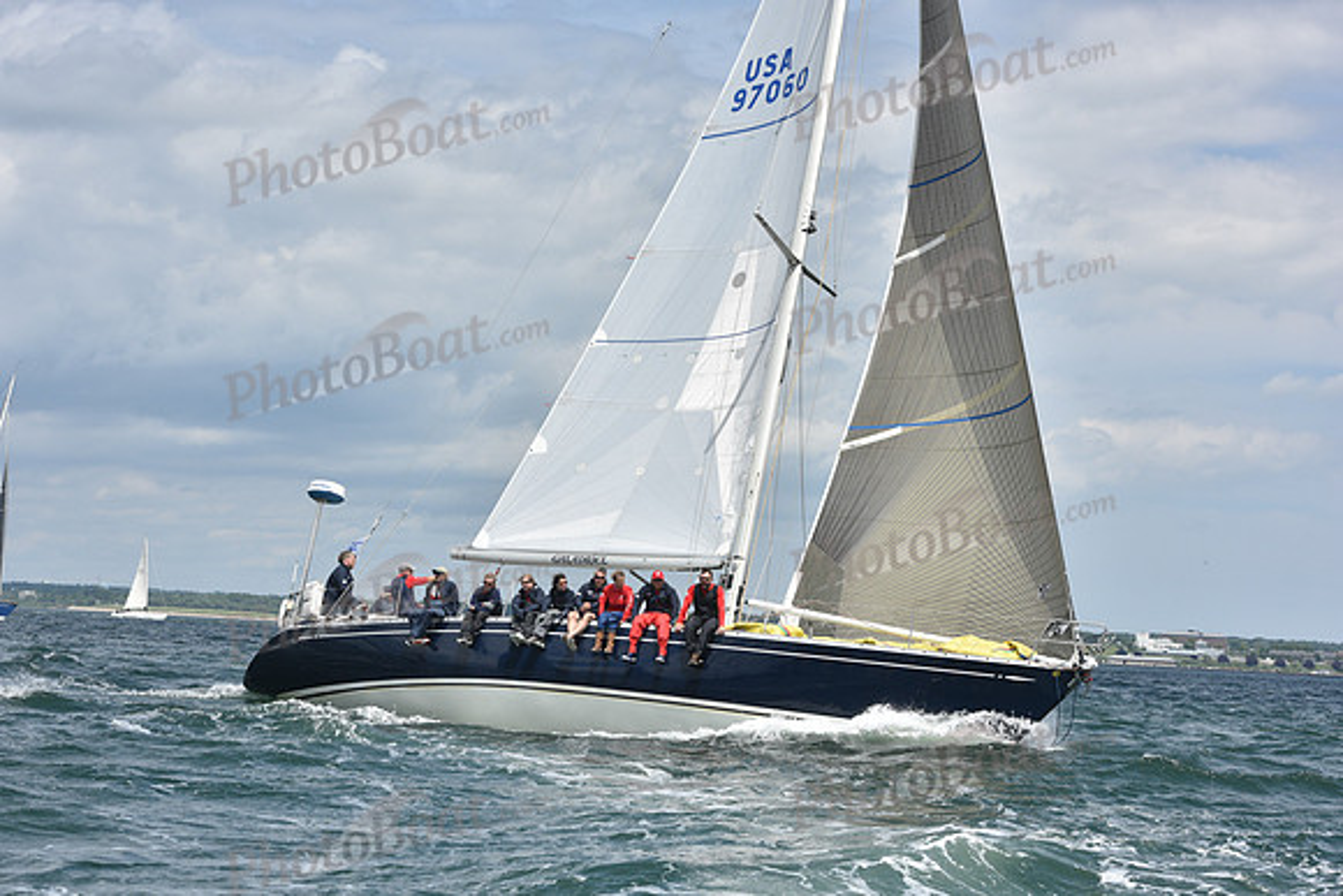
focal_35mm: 70
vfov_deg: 19.5
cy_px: 448
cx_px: 672
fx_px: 2612
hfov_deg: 28.8
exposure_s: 1/1000
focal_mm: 70
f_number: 9
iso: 250
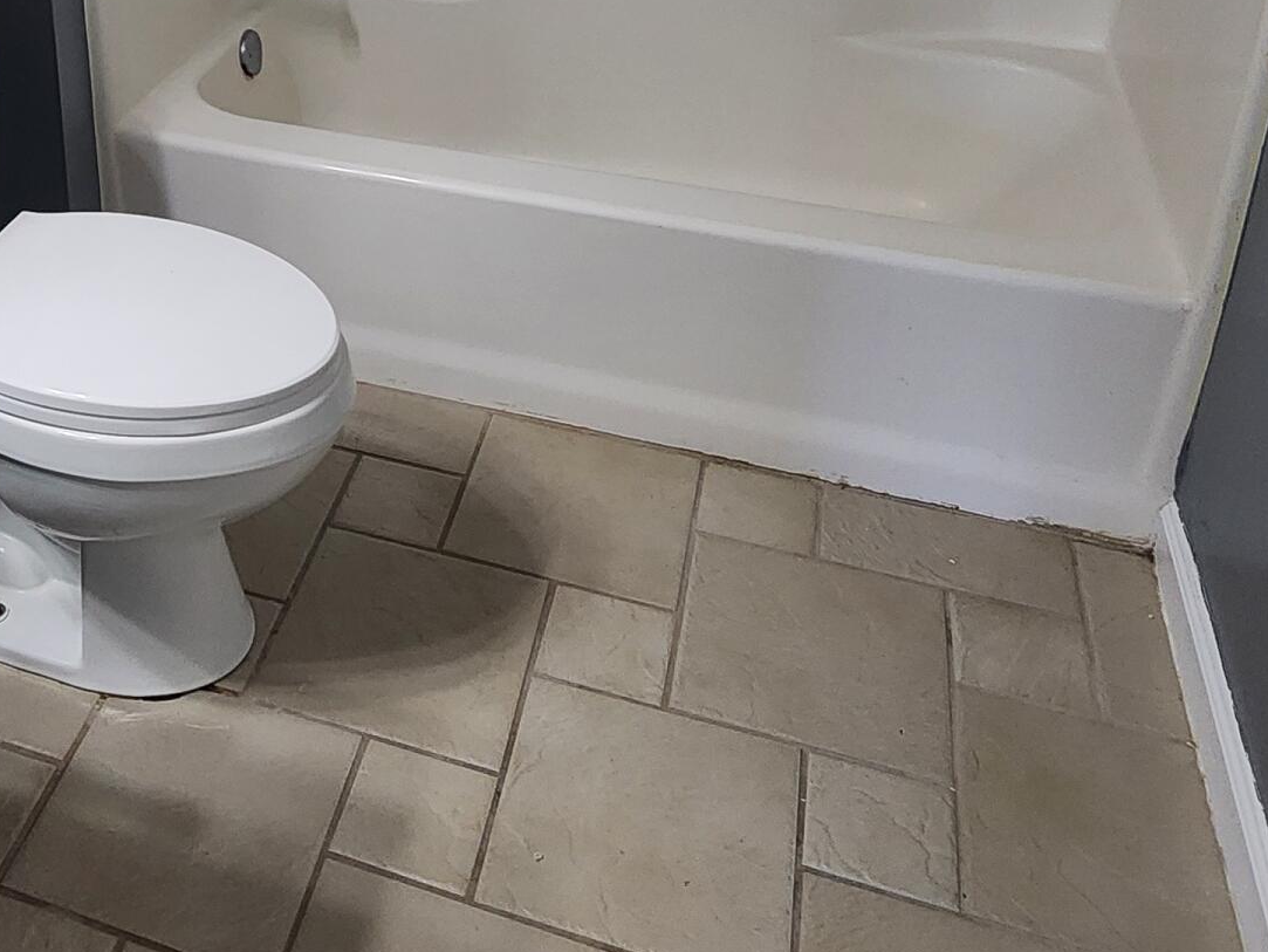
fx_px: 1319
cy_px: 8
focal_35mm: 36
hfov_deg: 48.6
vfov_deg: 35.9
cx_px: 263
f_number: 2.2
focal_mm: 2.2
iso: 250
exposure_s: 1/60
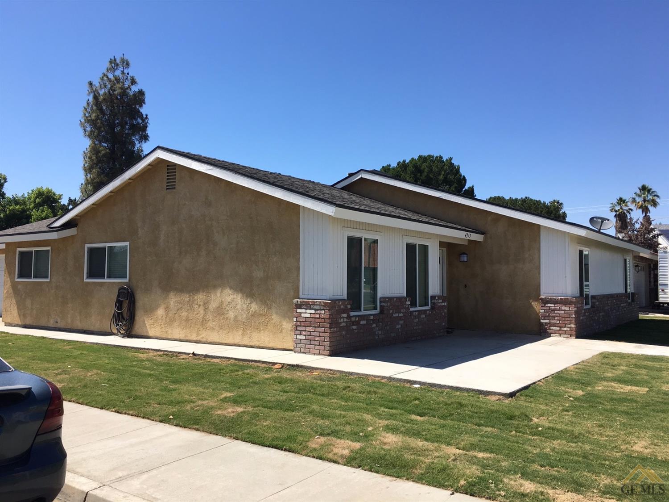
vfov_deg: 48.2
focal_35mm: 29
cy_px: 251
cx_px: 334
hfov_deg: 61.7
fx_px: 560
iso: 25
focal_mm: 4.15
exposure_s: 1/1374
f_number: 2.2
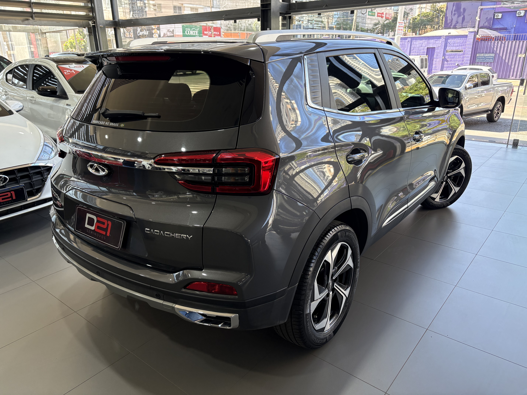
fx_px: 396
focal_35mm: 26
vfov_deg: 53.1
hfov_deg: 67.3
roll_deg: +1.1
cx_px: 264
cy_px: 198
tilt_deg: -19.5
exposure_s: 1/207
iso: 100
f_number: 1.6
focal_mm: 5.96
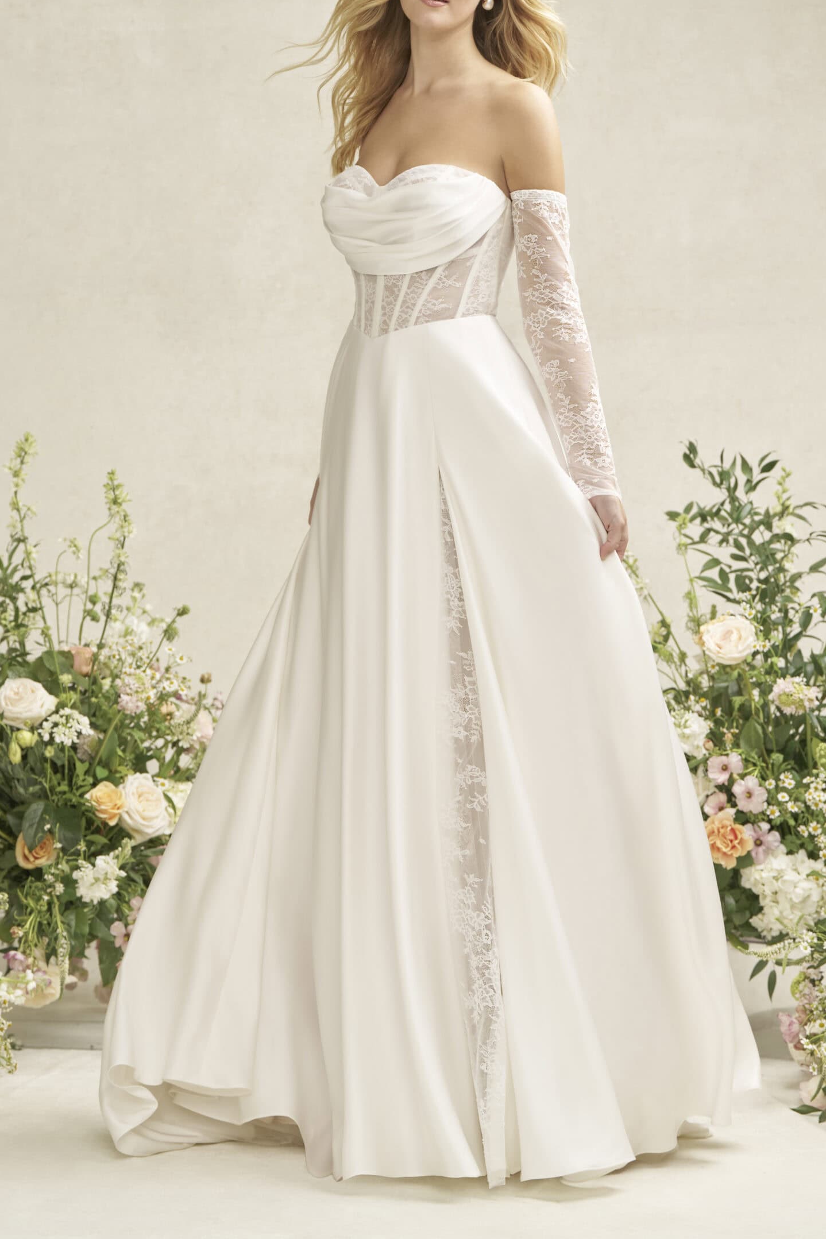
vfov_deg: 18.9
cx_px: 416
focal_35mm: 108
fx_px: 3717
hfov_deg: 12.7
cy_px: 518
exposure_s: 1/125
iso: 400
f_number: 5
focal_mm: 91
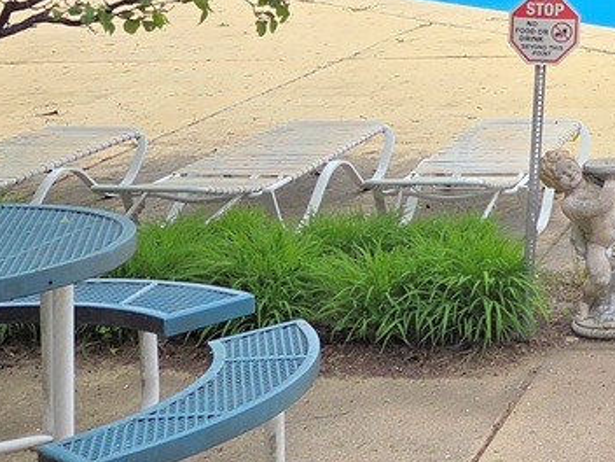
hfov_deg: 18.6
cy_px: -147
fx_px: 1670
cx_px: 903
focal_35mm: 94
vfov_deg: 15.0
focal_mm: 5.4
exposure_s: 1/3608
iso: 80
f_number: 1.8
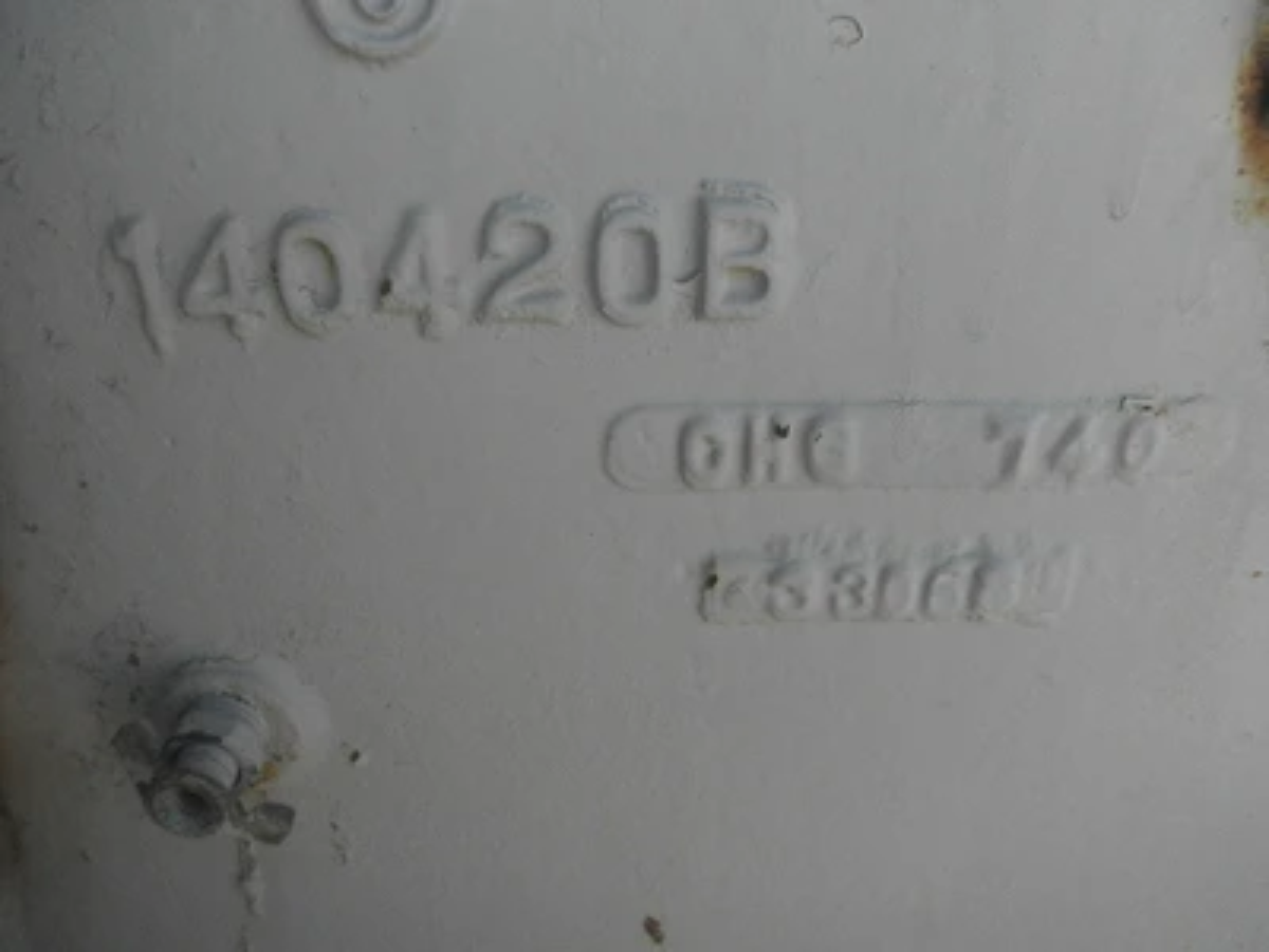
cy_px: 476
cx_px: 634
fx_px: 1026
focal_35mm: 28
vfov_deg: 49.7
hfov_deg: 63.4
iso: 64
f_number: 3
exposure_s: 1/160
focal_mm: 5
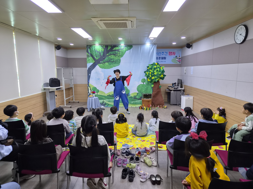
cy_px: 94
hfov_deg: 73.9
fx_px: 168
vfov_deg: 58.9
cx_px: 126
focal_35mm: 23
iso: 320
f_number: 1.8
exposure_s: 1/120
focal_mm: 5.4
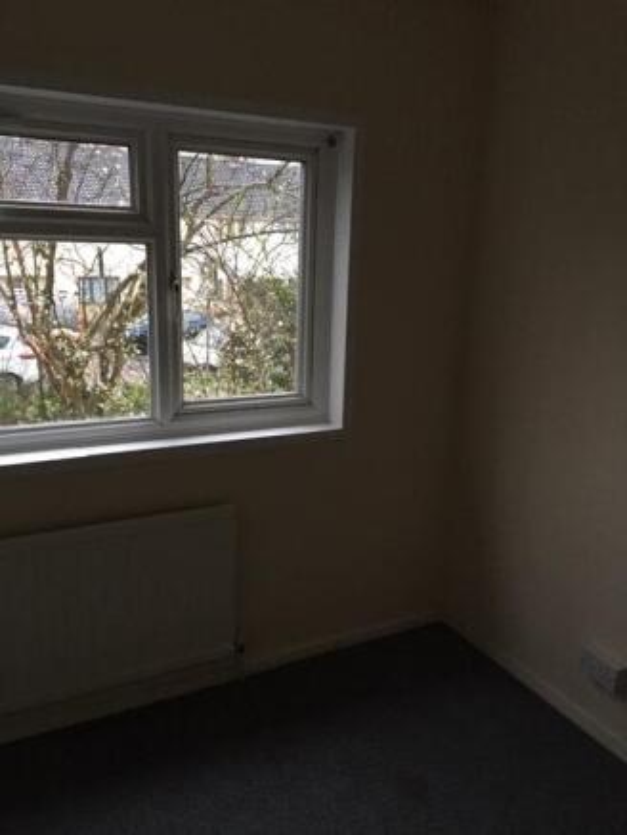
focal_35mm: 29
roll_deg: -1.0
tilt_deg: -13.7
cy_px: 418
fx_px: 700
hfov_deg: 48.2
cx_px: 314
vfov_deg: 61.6
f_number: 2.2
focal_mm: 4.15
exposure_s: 1/17
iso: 200
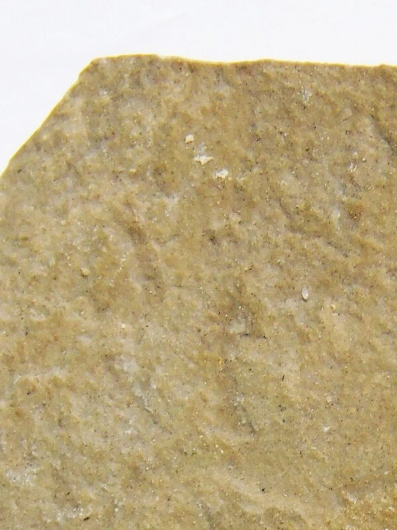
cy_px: 756
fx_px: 11319
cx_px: 497
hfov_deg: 2.0
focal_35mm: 740
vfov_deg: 2.7
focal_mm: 41.3
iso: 125
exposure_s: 1/80
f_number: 5.6
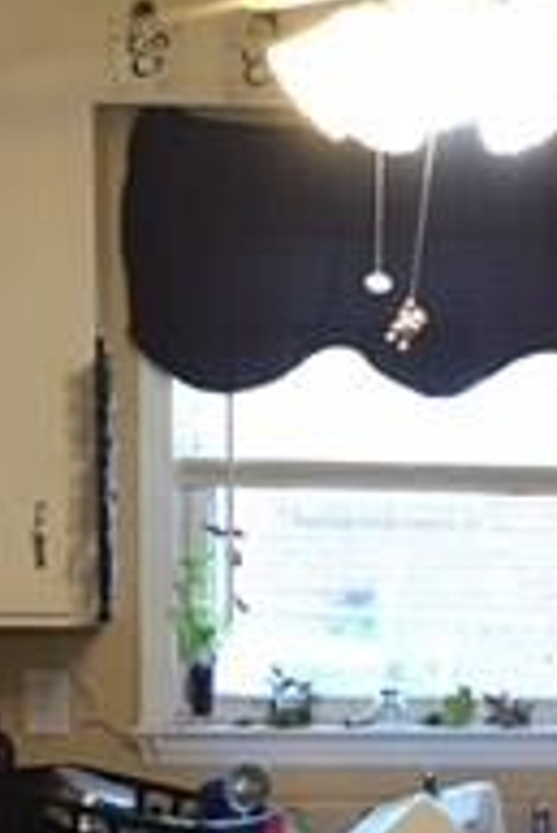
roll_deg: -1.7
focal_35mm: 100
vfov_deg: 19.8
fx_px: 2317
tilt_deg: -9.4
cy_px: 842
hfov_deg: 13.6
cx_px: 449
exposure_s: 1/15
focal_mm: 4.15
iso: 80
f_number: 2.2
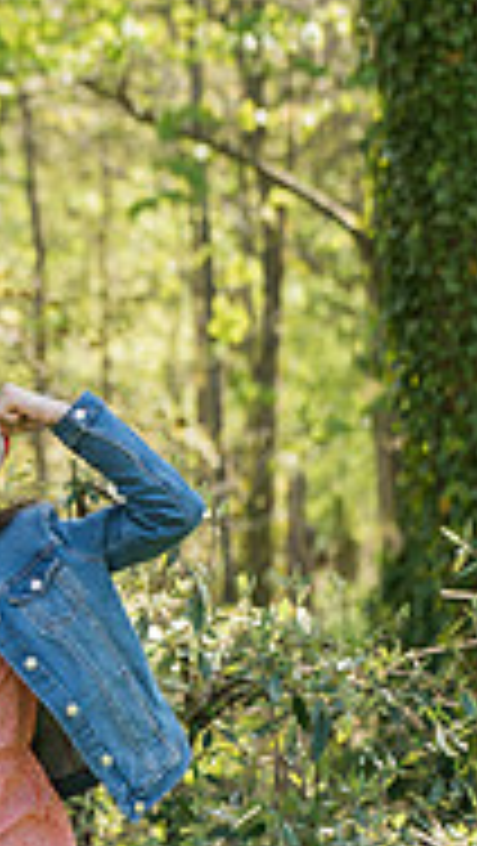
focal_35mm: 258
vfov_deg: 8.4
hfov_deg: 4.6
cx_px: -752
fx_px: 5791
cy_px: 533
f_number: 3.2
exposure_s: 1/320
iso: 100
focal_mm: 80
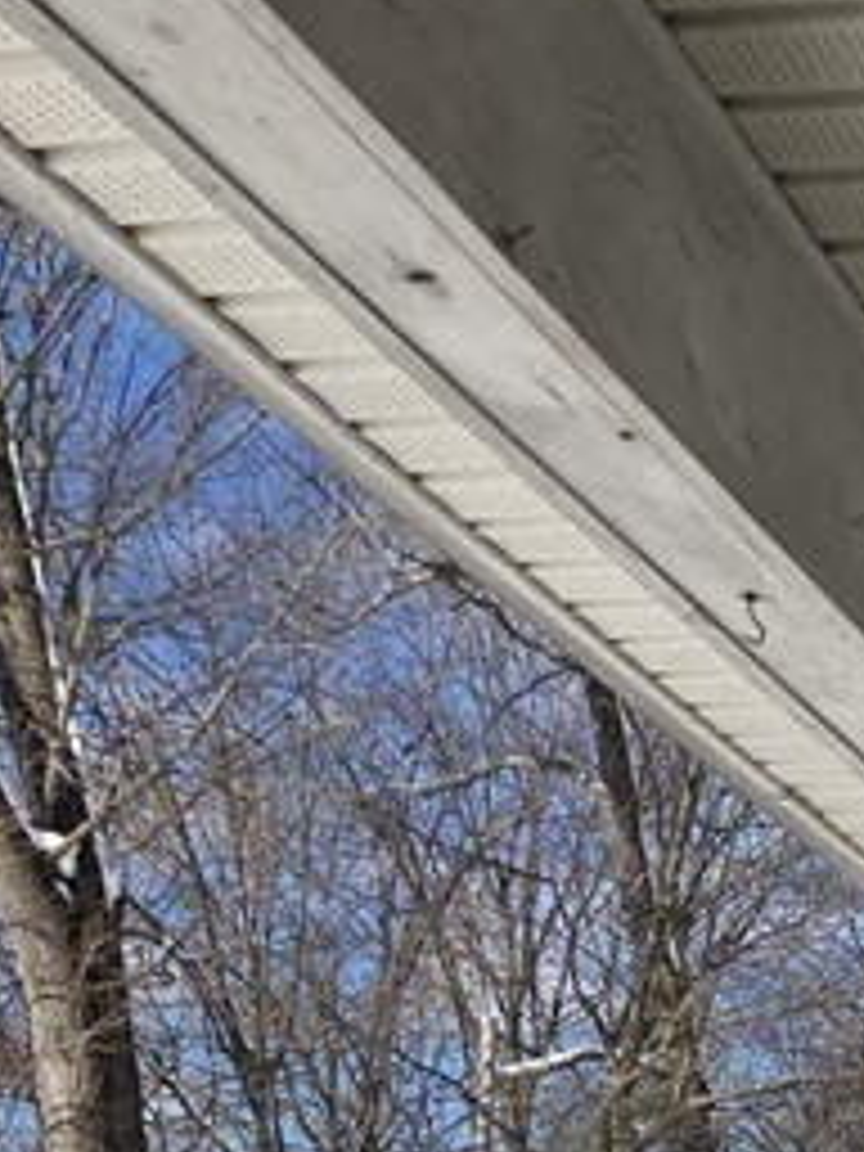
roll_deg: -1.1
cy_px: 1665
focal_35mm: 84
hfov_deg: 16.5
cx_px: 1148
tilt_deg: -0.6
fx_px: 2795
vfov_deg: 20.4
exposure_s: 1/3472
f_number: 1.8
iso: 20
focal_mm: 3.99
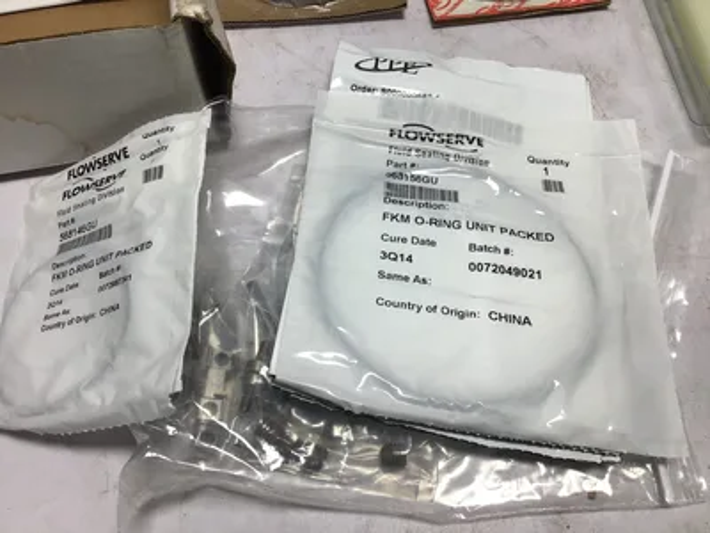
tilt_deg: -64.3
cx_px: 355
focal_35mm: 31
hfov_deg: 58.4
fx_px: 636
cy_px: 266
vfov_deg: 45.4
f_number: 2.4
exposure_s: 1/209
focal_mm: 3.3
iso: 25
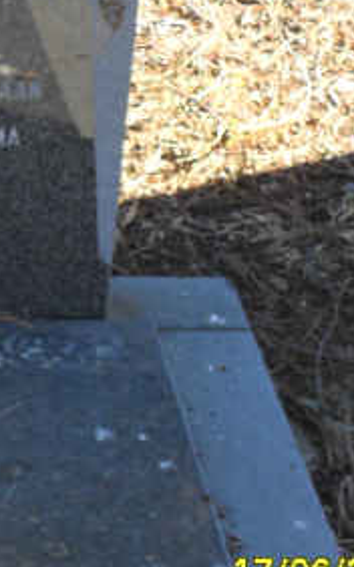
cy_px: 196
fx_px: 1854
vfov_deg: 17.4
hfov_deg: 10.6
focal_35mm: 120
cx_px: -139
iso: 100
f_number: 5
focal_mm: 9.3
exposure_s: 1/60
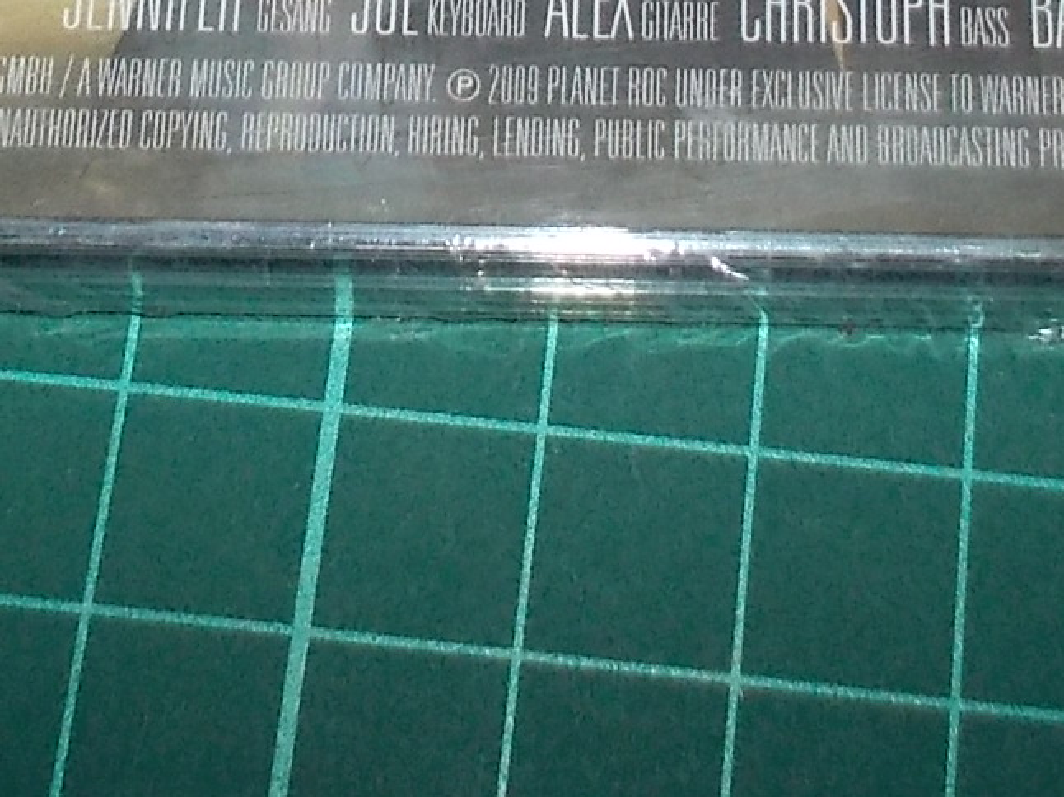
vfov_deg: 13.3
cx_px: 580
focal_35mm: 102
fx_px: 3134
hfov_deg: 19.3
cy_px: -562
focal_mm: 4.1
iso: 200
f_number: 3.3
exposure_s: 1/30
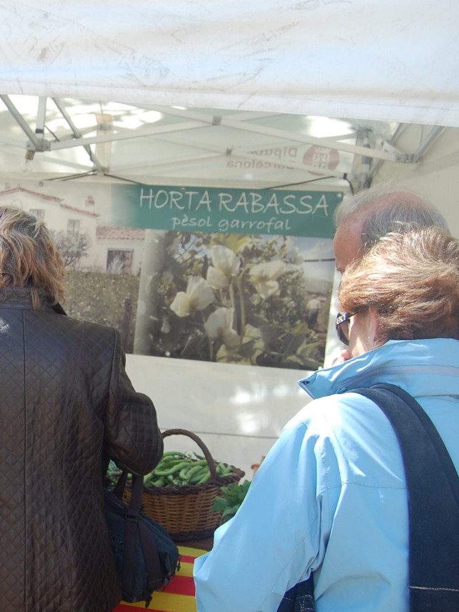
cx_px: -17
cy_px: 315
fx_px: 796
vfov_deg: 42.1
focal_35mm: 45
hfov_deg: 29.7
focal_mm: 20
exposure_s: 1/160
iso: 200
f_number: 6.3
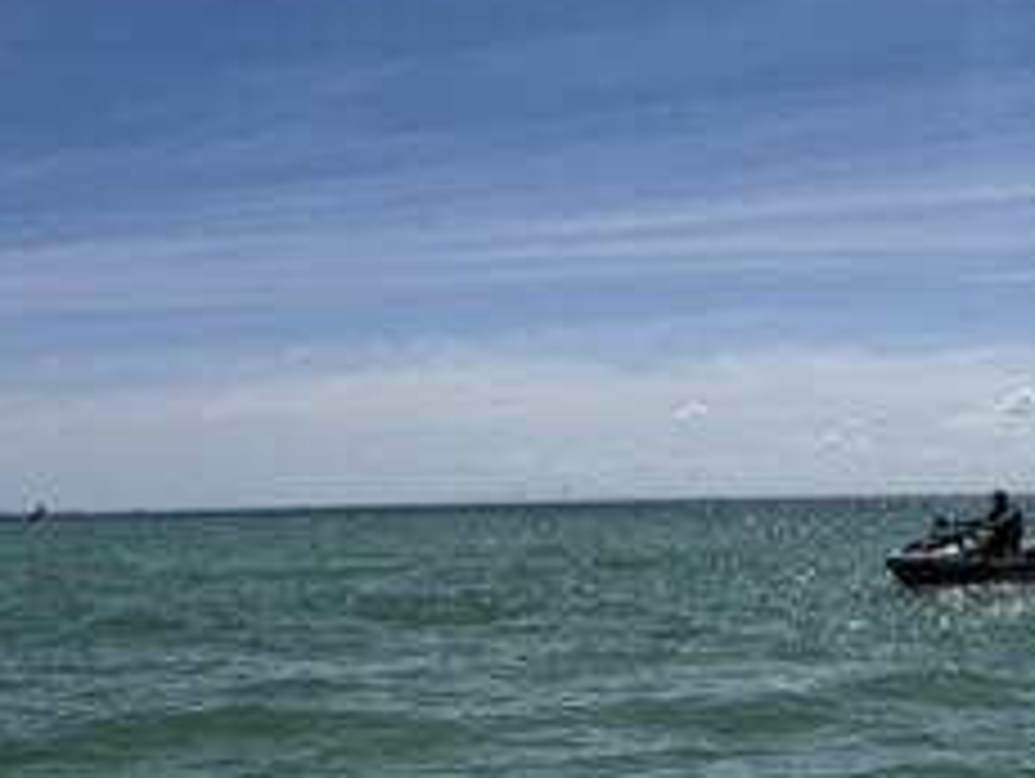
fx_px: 1497
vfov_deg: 29.2
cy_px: 382
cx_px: 670
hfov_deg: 37.8
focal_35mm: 50
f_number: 1.78
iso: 80
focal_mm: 6.76
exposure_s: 1/17544
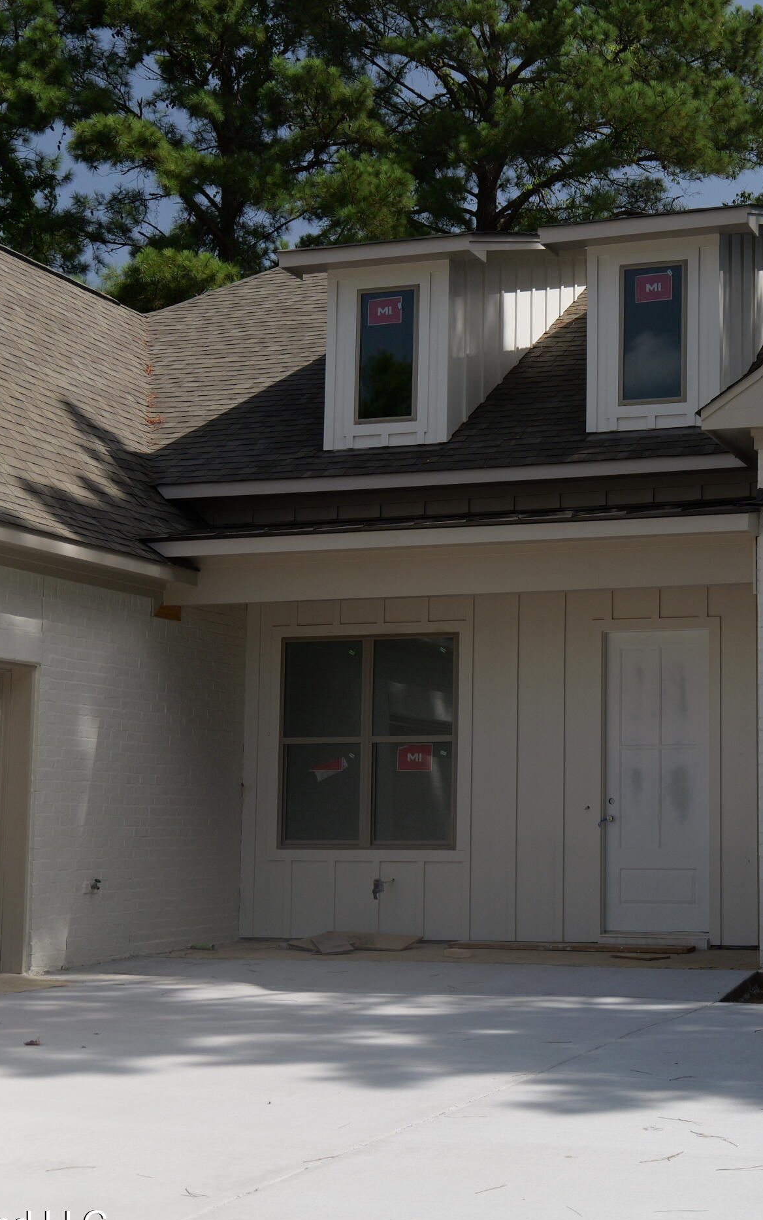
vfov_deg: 37.5
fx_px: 1796
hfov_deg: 23.3
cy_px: 632
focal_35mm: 54
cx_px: 701
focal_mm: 33
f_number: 4.3
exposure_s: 1/3200
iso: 800
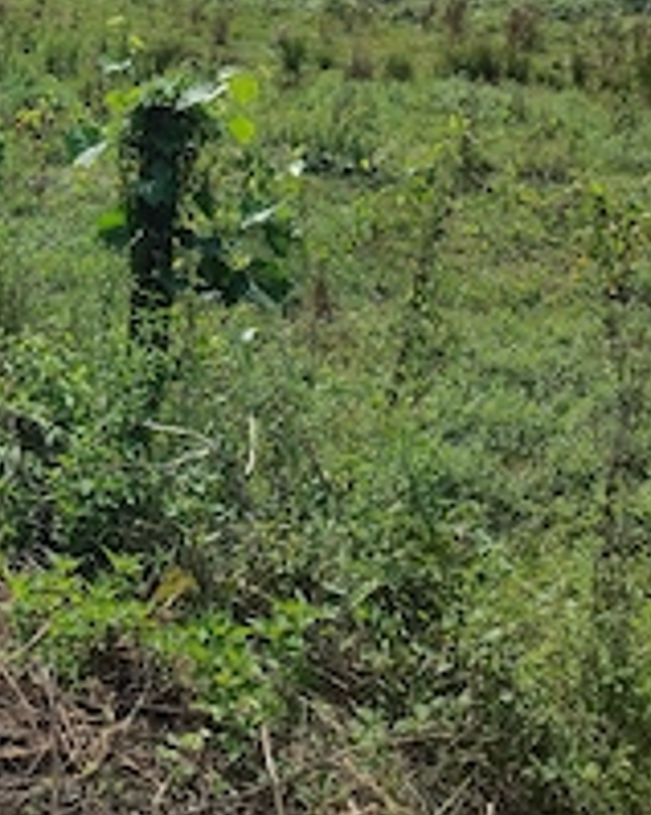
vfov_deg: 38.0
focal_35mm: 47
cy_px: 152
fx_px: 1133
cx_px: 98
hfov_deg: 31.0
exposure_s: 1/1938
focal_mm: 5.89
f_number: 1.89
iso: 50
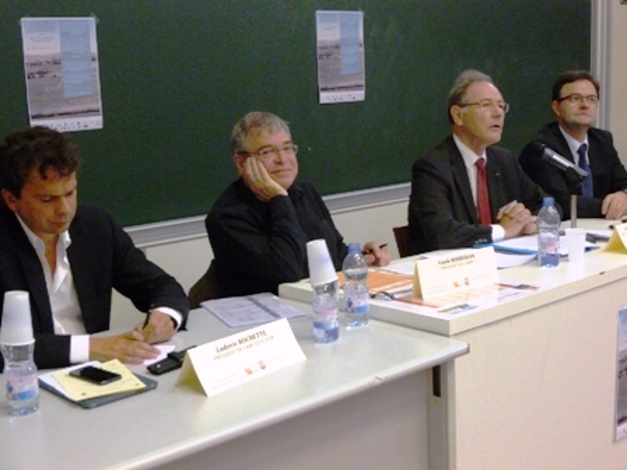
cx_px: 314
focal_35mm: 52
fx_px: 942
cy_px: 235
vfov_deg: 28.0
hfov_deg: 36.8
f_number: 4.1
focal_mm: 9.2
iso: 800
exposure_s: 1/40
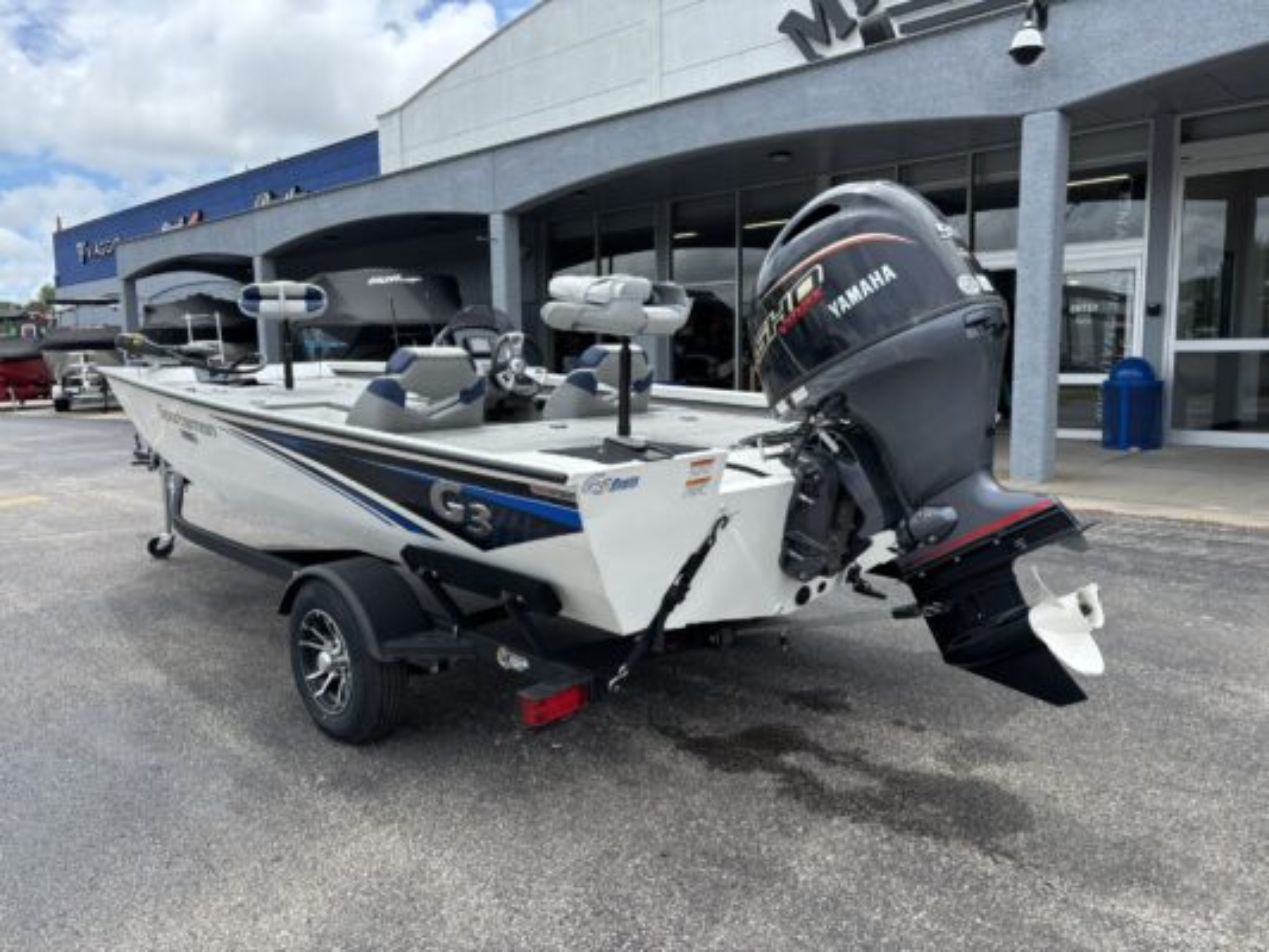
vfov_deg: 53.1
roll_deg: +1.0
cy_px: 476
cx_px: 634
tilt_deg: -5.6
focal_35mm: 26
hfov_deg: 67.3
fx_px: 953
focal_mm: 5.96
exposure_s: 1/1876
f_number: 1.6
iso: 50
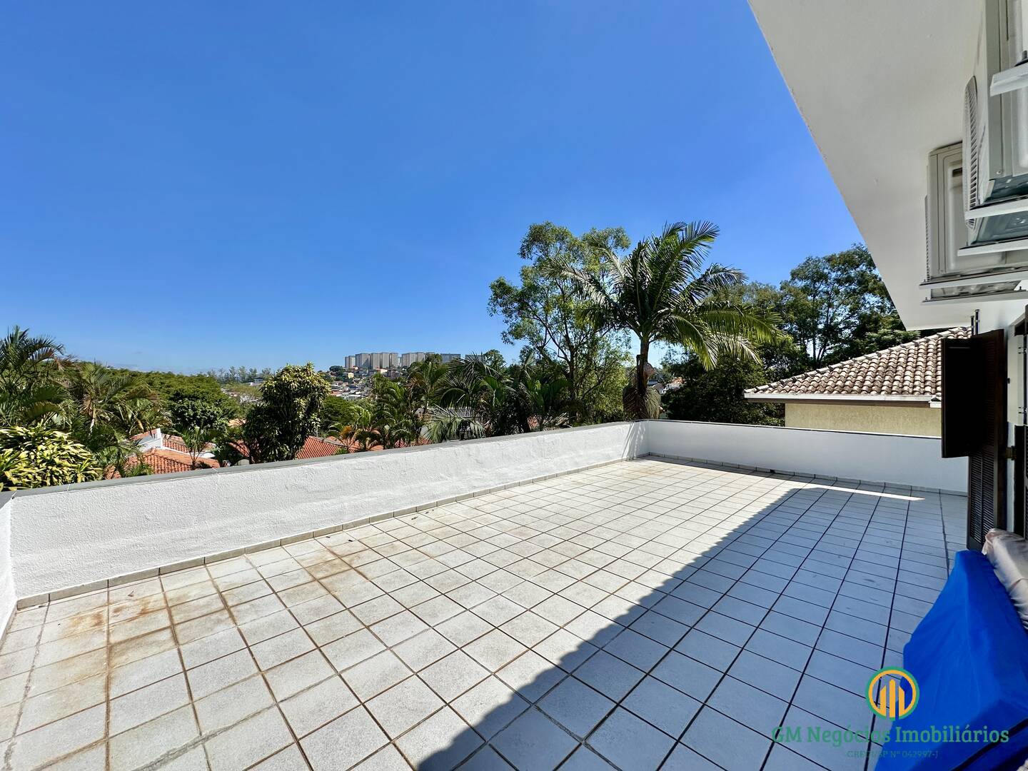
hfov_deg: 102.1
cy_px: 386
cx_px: 514
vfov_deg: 85.7
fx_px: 416
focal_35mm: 14
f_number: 2.2
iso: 50
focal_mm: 2.22
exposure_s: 1/3731
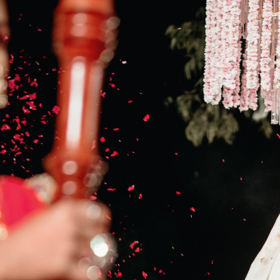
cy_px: 344
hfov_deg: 11.8
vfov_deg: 11.6
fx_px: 1345
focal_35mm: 147
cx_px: 256
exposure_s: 1/400
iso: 250
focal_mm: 35
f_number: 1.4
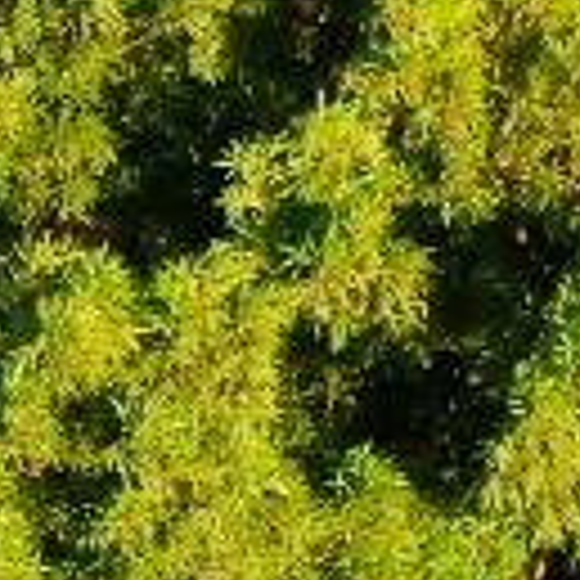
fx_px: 5232
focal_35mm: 276
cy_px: 1034
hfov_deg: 5.8
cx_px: -1326
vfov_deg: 6.2
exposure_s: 1/200
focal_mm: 10.26
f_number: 5
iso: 100
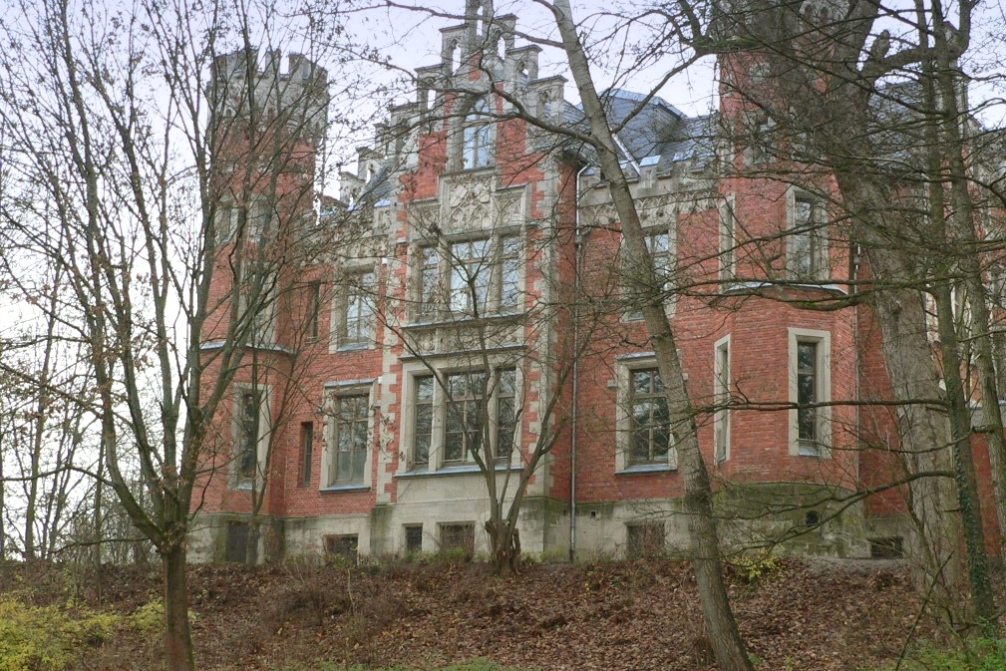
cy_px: 350
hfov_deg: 32.3
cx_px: 558
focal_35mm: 62
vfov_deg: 21.9
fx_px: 1733
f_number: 2.8
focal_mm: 7.9
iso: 150
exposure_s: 1/60
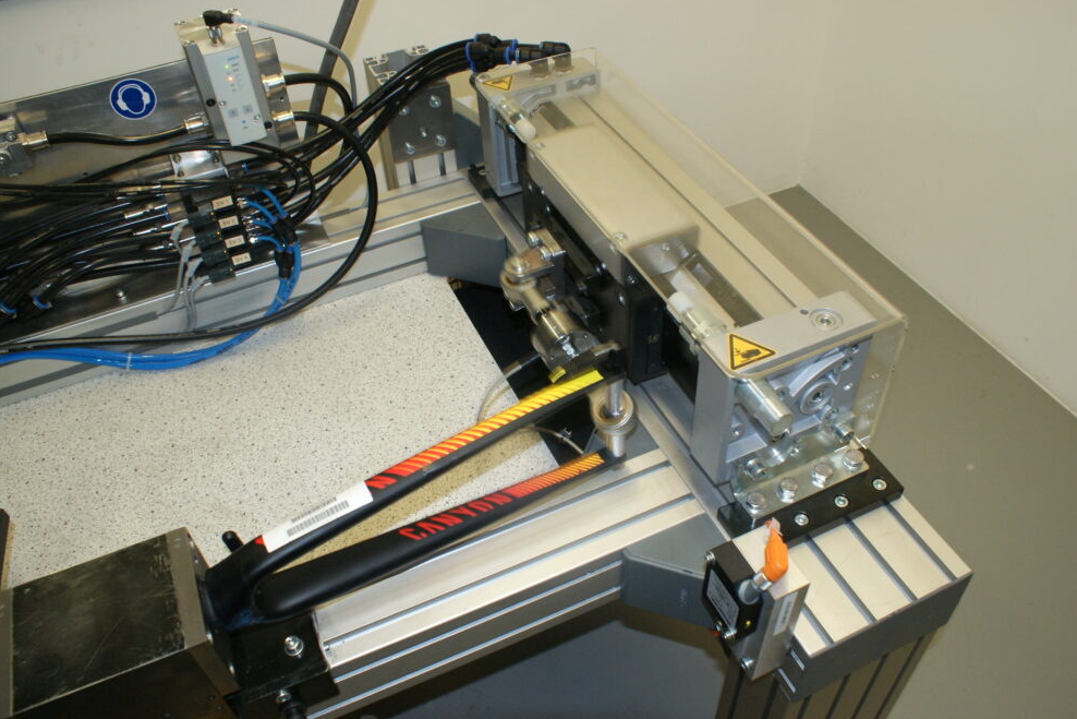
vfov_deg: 46.4
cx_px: 555
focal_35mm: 28
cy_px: 361
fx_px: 838
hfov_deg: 65.5
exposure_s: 1/60
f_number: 5.6
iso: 800
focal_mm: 18
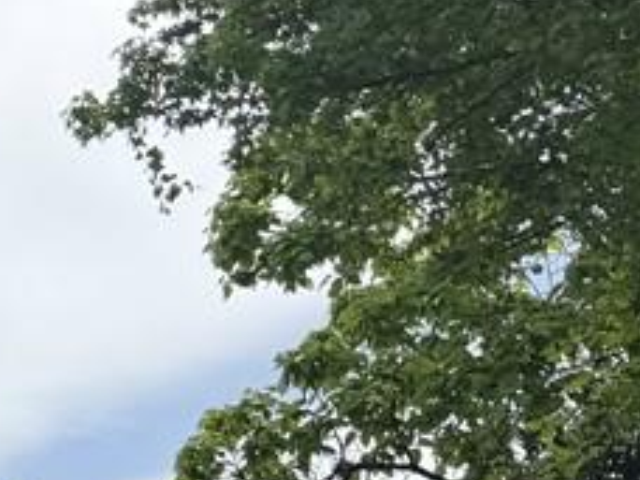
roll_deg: +2.5
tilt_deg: +11.2
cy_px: 881
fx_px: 1997
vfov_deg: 12.5
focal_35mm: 108
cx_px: -719
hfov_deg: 14.4
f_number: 1.78
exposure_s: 1/6711
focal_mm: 6.76
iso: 80
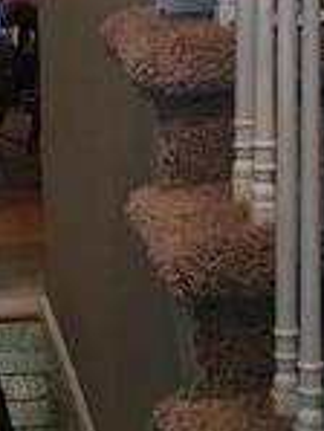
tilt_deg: -5.3
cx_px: 81
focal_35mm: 149
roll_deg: +0.3
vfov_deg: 12.9
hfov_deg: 10.0
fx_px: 1857
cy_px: -101
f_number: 2.2
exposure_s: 1/30
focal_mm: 4.15
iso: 160
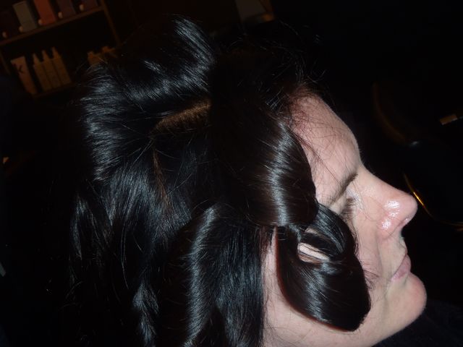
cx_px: 232
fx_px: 655
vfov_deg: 29.7
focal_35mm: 49
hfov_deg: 38.9
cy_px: 174
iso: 100
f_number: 4.9
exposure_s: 1/40
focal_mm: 8.8
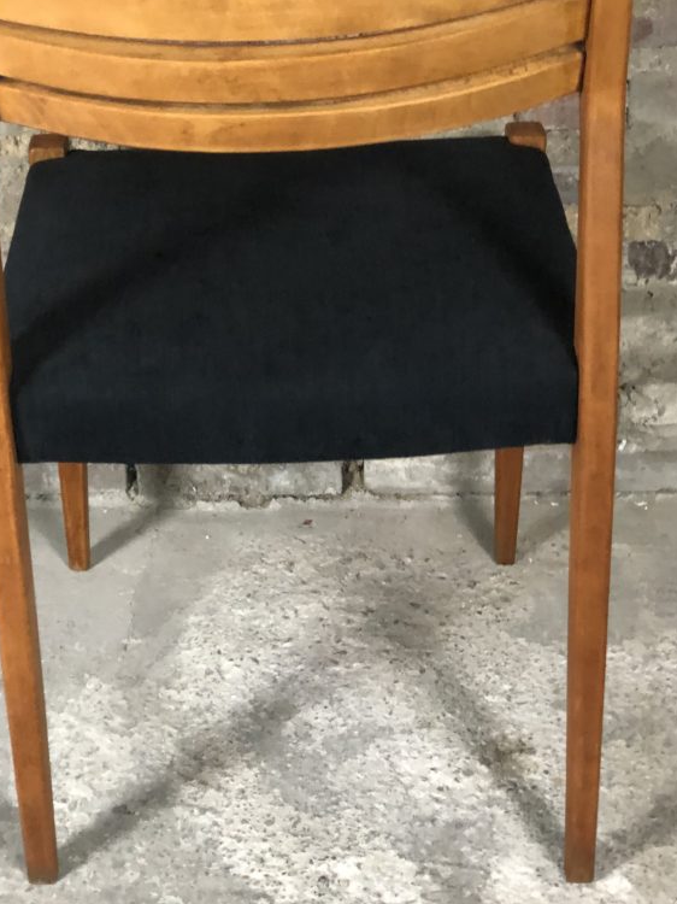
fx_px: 1852
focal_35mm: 71
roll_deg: +0.8
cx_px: 260
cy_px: 365
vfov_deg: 27.4
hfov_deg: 20.7
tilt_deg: -28.3
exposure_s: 1/20
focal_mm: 6
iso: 160
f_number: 2.4
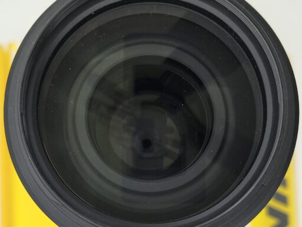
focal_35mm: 24
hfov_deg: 71.5
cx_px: 151
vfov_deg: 56.9
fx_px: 210
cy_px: 114
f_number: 1.8
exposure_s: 1/563
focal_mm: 5.56
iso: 100
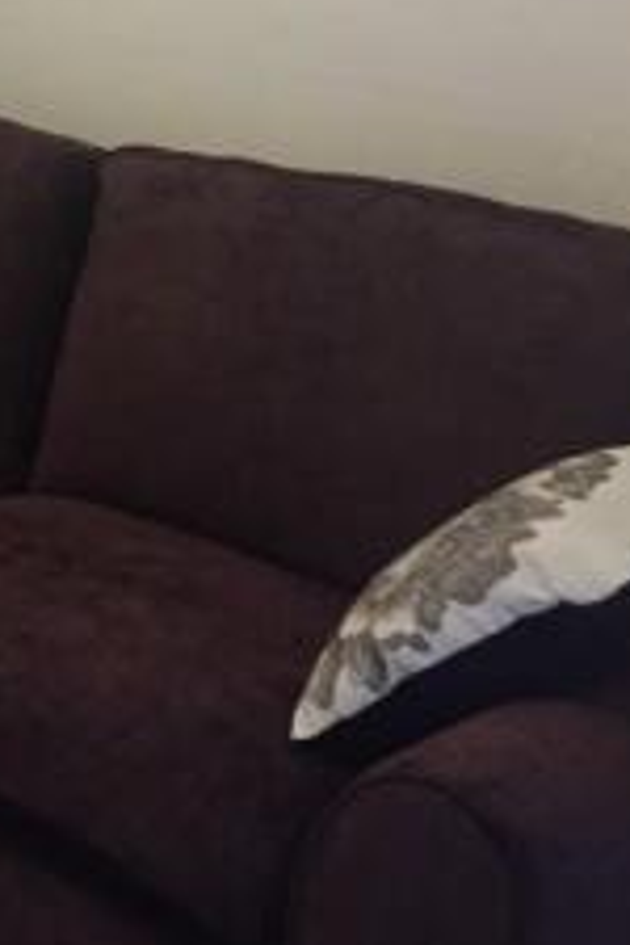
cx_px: -569
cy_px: 44
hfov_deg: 14.8
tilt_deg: -10.3
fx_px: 2047
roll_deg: -0.7
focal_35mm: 78
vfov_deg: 25.0
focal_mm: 4.15
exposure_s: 1/20
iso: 250
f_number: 2.2
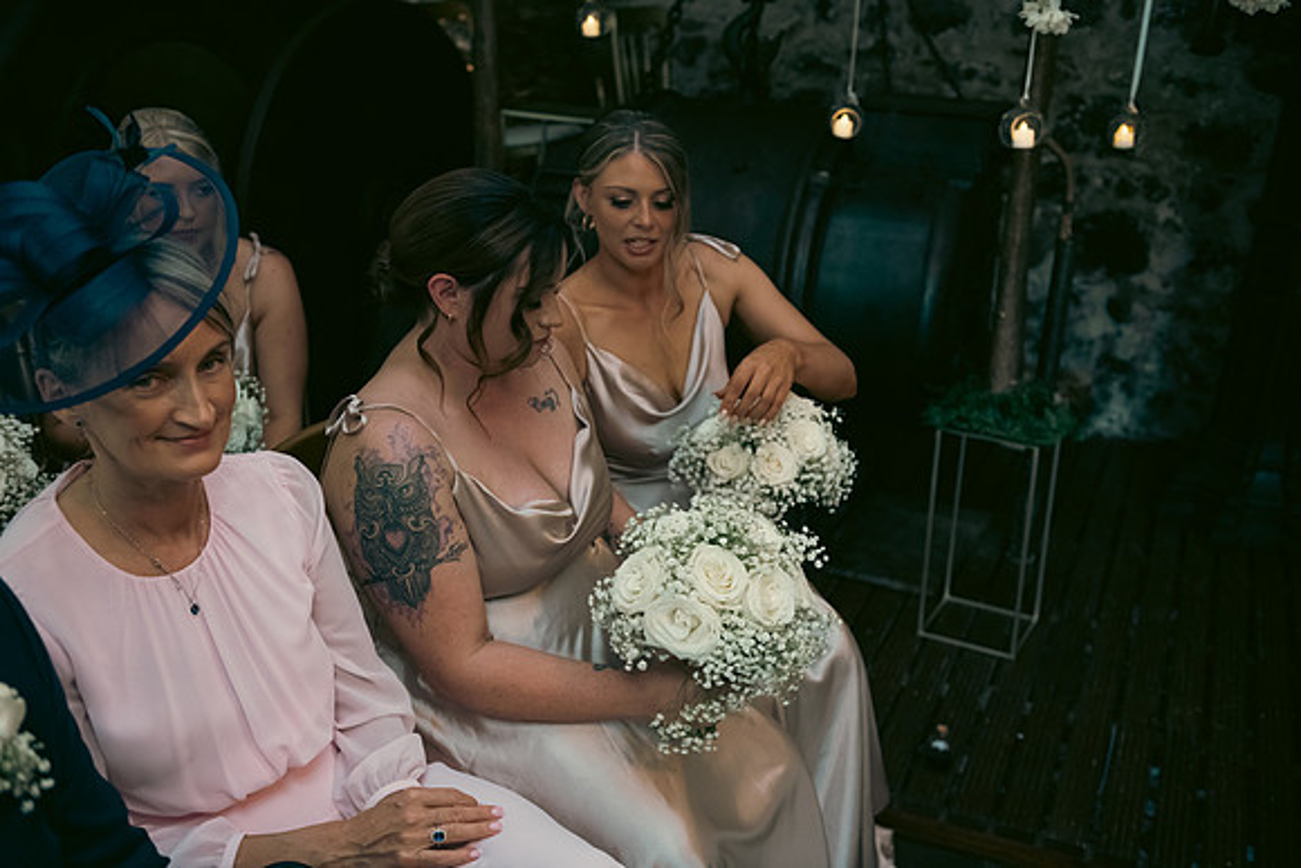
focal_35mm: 36
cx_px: 650
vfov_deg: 36.9
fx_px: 1301
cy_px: 434
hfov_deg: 53.1
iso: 1250
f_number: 3.5
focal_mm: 36
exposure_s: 1/160
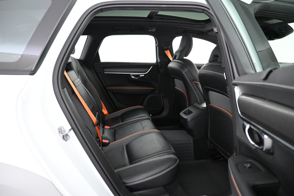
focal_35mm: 24
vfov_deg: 53.1
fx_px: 196
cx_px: 147
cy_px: 98
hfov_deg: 73.7
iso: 4000
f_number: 3.5
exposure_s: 1/40
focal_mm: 16
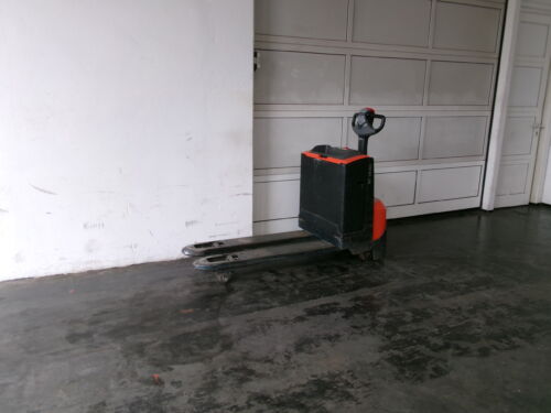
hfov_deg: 63.4
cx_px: 276
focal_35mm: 28
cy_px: 206
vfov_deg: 49.7
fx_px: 446
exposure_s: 1/70
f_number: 3.9
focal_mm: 5.1
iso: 100
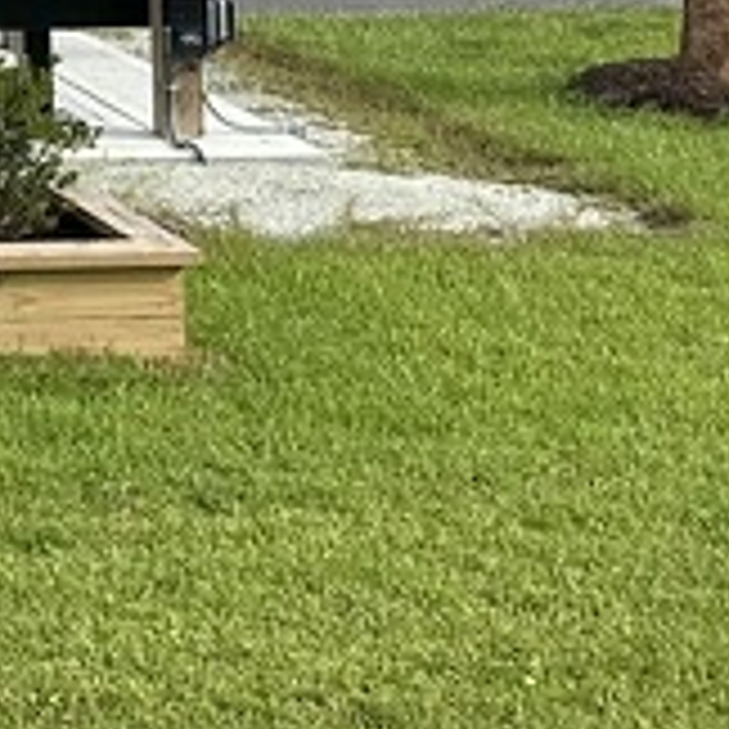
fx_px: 3193
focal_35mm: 134
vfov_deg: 12.1
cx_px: -436
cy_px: -513
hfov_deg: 12.3
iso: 80
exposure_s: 1/3597
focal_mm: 6.86
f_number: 1.78
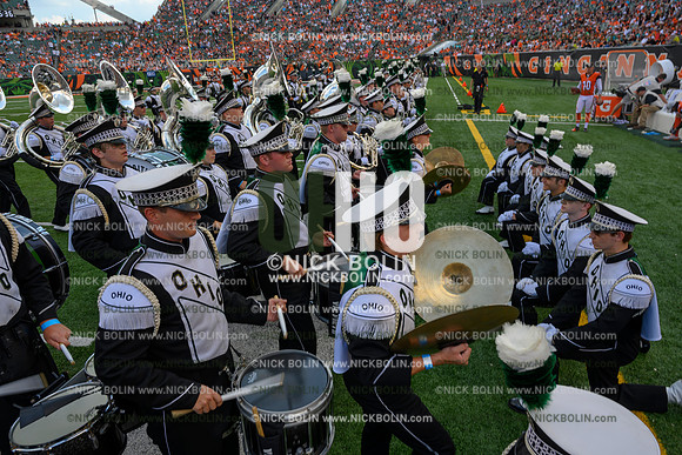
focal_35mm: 24
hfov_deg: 73.7
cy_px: 228
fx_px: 455
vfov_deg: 53.2
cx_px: 341
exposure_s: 1/100
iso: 80
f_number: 7.1
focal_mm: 24
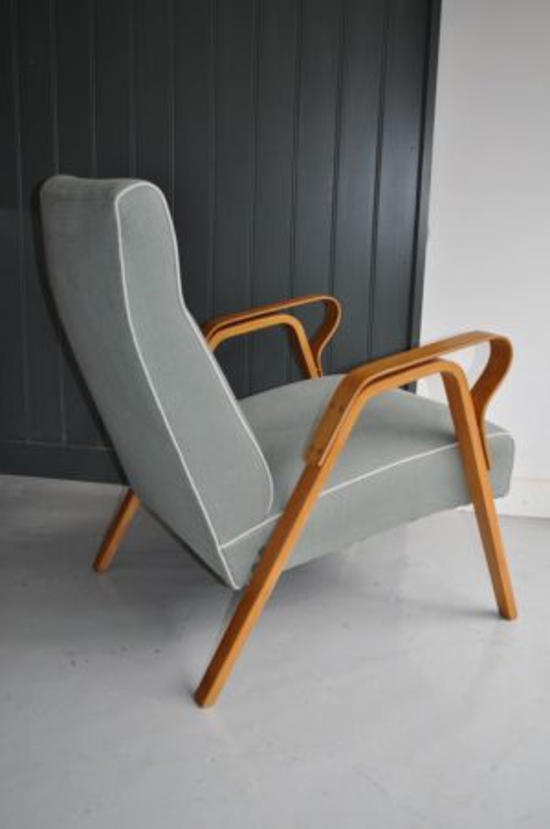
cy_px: 414
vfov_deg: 53.2
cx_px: 275
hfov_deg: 36.8
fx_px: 827
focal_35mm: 36
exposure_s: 1/200
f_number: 4
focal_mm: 24
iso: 220
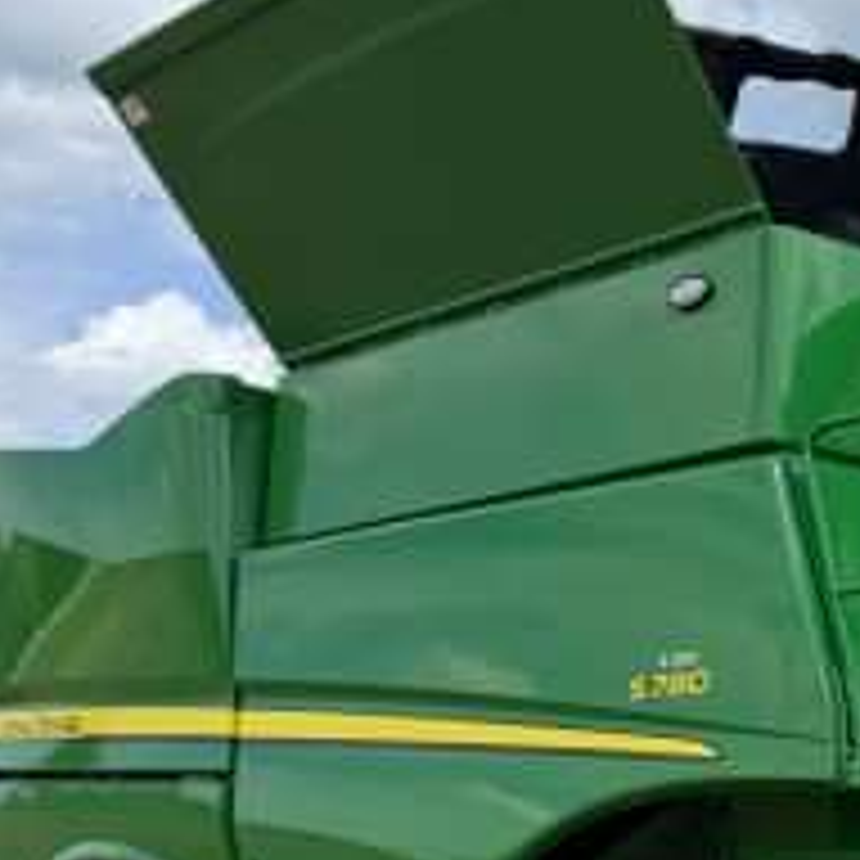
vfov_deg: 26.2
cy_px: 738
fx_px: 1799
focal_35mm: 64
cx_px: 919
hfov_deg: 25.2
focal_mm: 6.76
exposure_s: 1/3584
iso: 80
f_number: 1.78
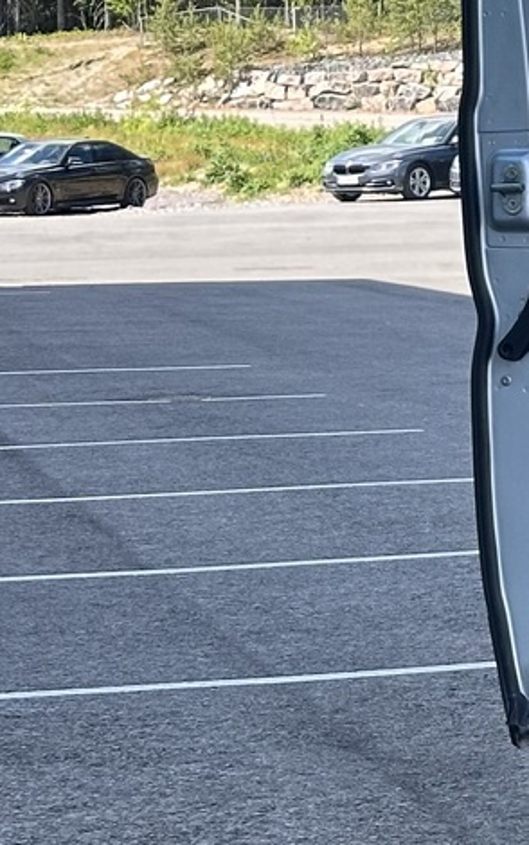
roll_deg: +1.2
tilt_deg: -1.2
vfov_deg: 13.4
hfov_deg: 7.9
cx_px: 1191
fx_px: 3596
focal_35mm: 156
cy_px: 209
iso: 64
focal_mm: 6.86
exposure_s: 1/384
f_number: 1.78
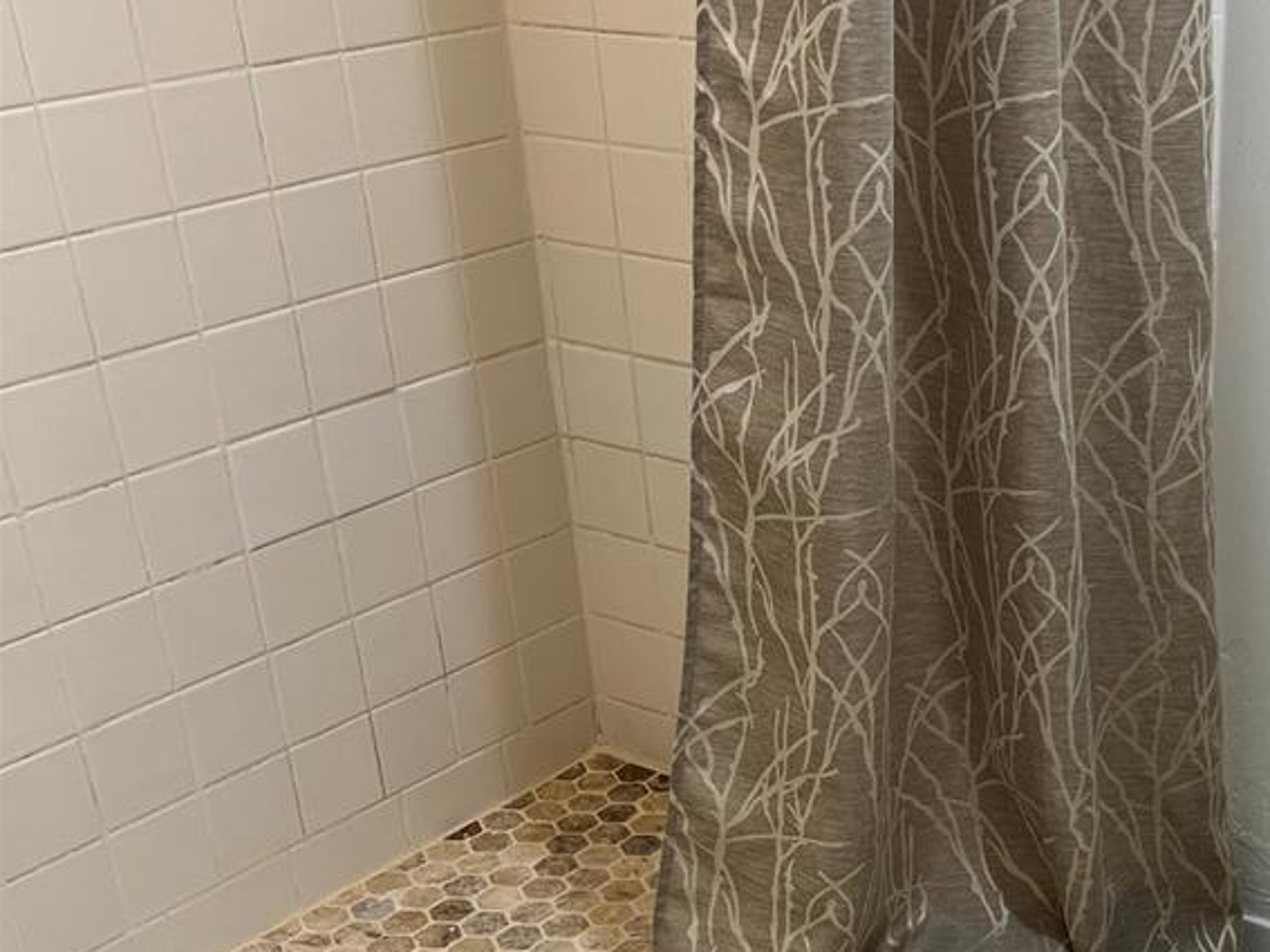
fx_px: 2017
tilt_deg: -28.9
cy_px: 836
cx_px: 1006
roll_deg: +2.8
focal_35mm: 55
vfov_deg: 25.8
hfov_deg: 34.0
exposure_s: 1/60
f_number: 1.5
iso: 64
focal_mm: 5.7
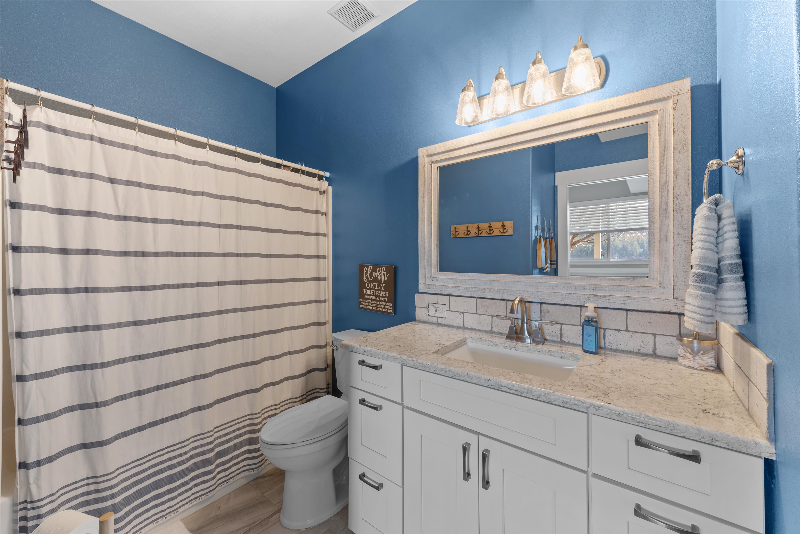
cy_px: 267
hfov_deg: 104.2
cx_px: 400
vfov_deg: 81.2
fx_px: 311
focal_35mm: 14
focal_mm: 14
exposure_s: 4
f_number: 8
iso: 100
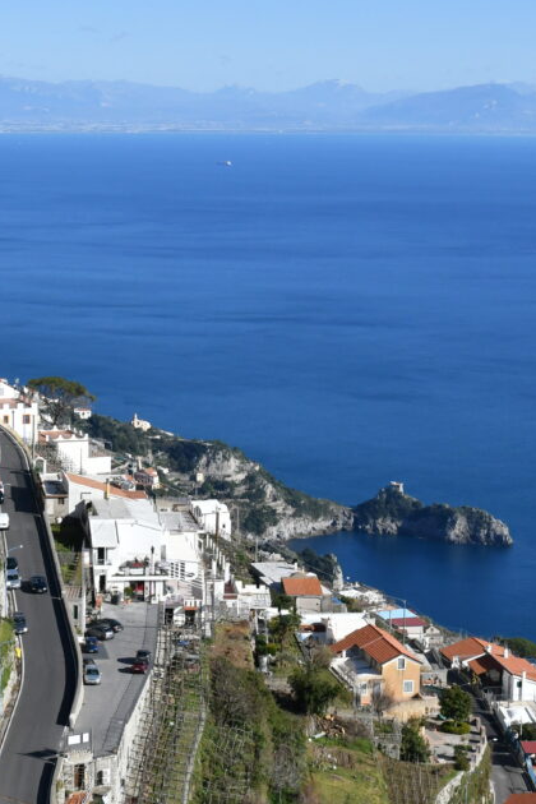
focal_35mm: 80
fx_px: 1787
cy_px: 396
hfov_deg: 17.0
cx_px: 163
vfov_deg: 25.4
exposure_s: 1/8000
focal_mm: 28
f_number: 5.6
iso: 720
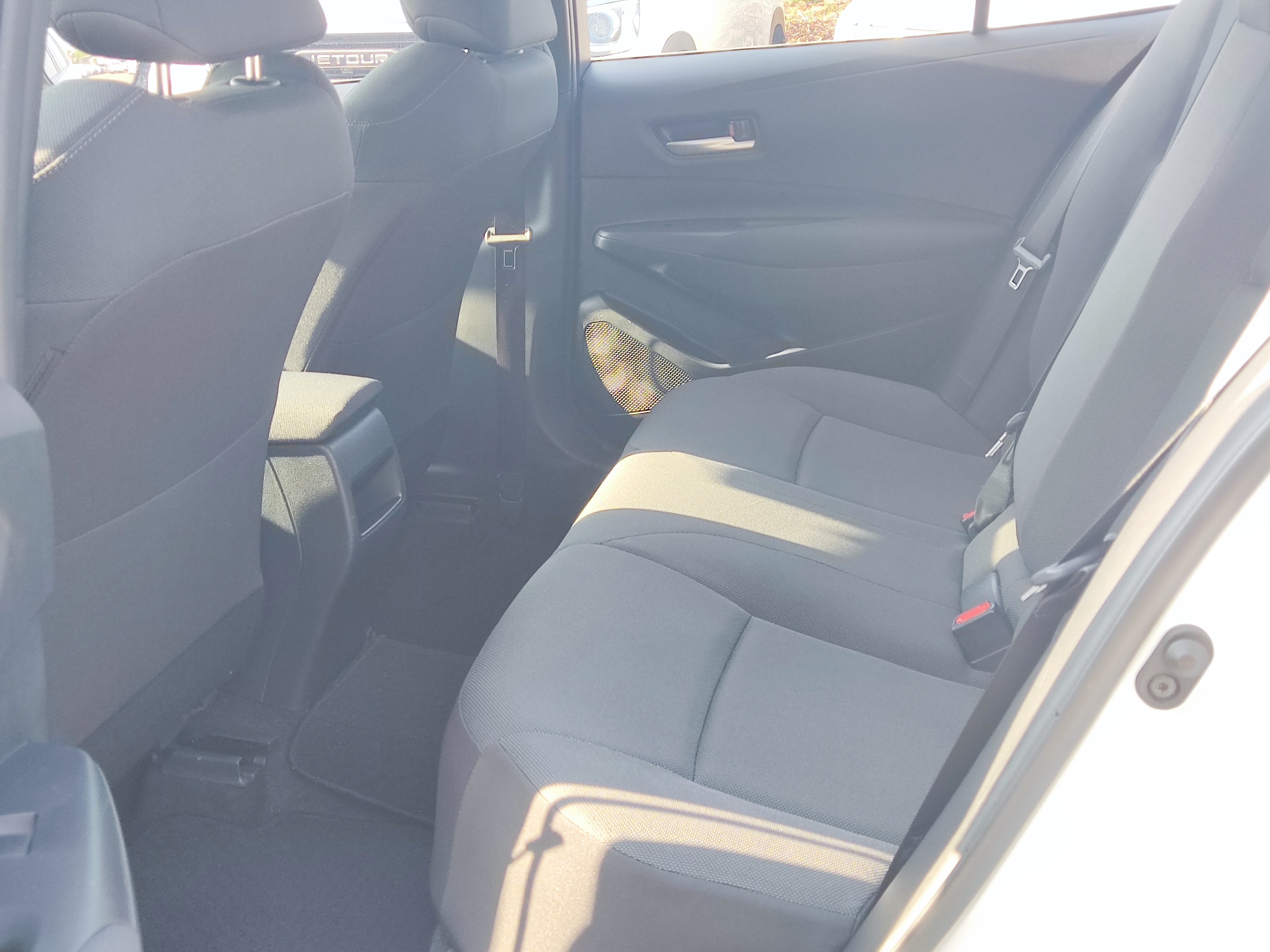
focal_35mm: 40
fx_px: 1468
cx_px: 641
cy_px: 467
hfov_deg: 46.8
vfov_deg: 36.0
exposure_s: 1/100
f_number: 1.79
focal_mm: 4.71
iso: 80
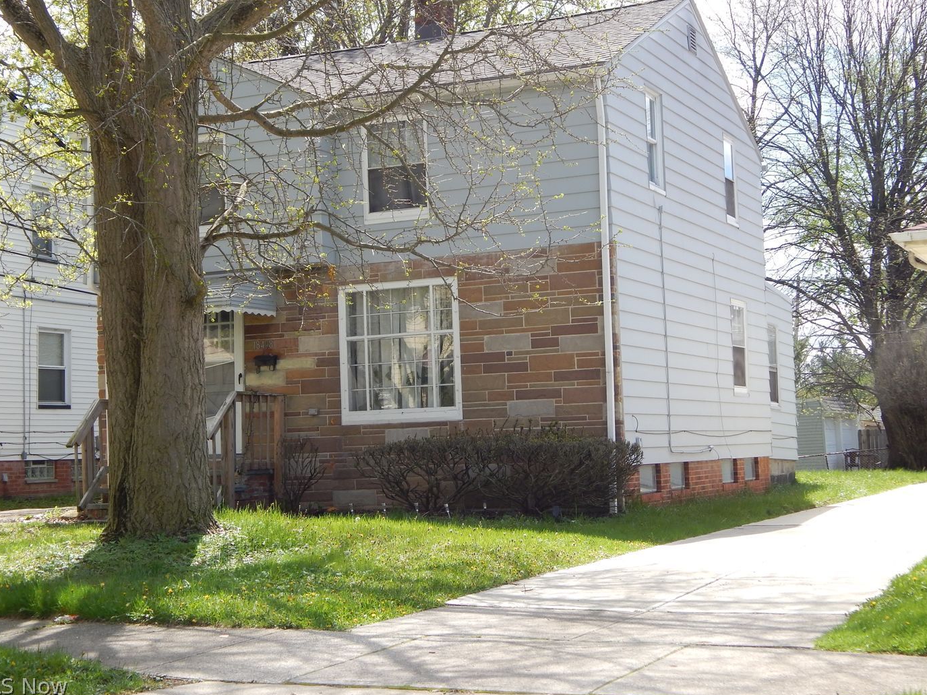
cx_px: 470
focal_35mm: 60
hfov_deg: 32.2
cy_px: 325
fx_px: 1607
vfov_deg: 24.4
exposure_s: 1/400
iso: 125
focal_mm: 9.7
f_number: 3.8
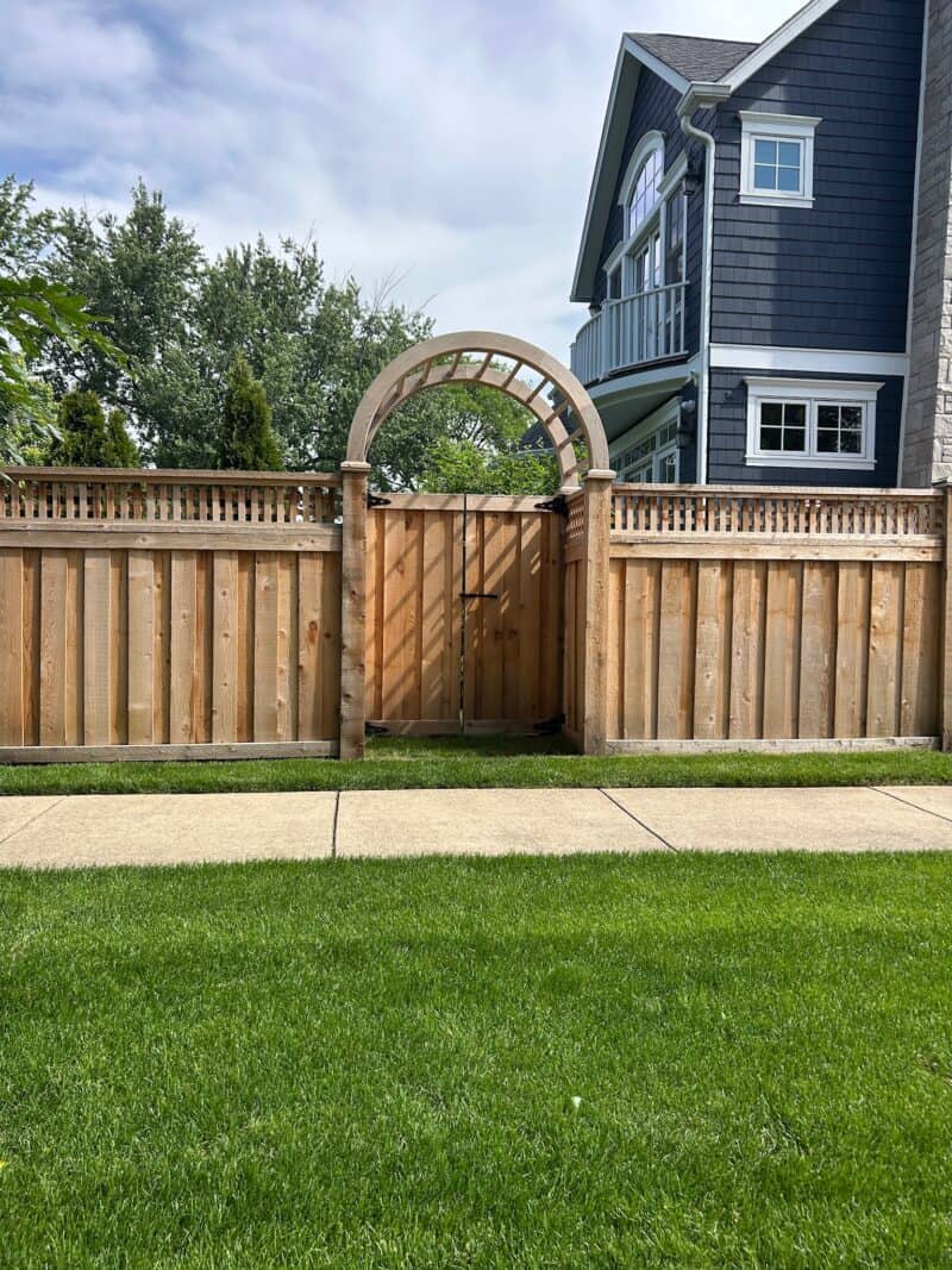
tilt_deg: -1.1
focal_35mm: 26
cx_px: 476
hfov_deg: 53.1
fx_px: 954
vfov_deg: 67.3
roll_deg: -0.2
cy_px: 635
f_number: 1.5
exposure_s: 1/1779
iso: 50
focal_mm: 5.7
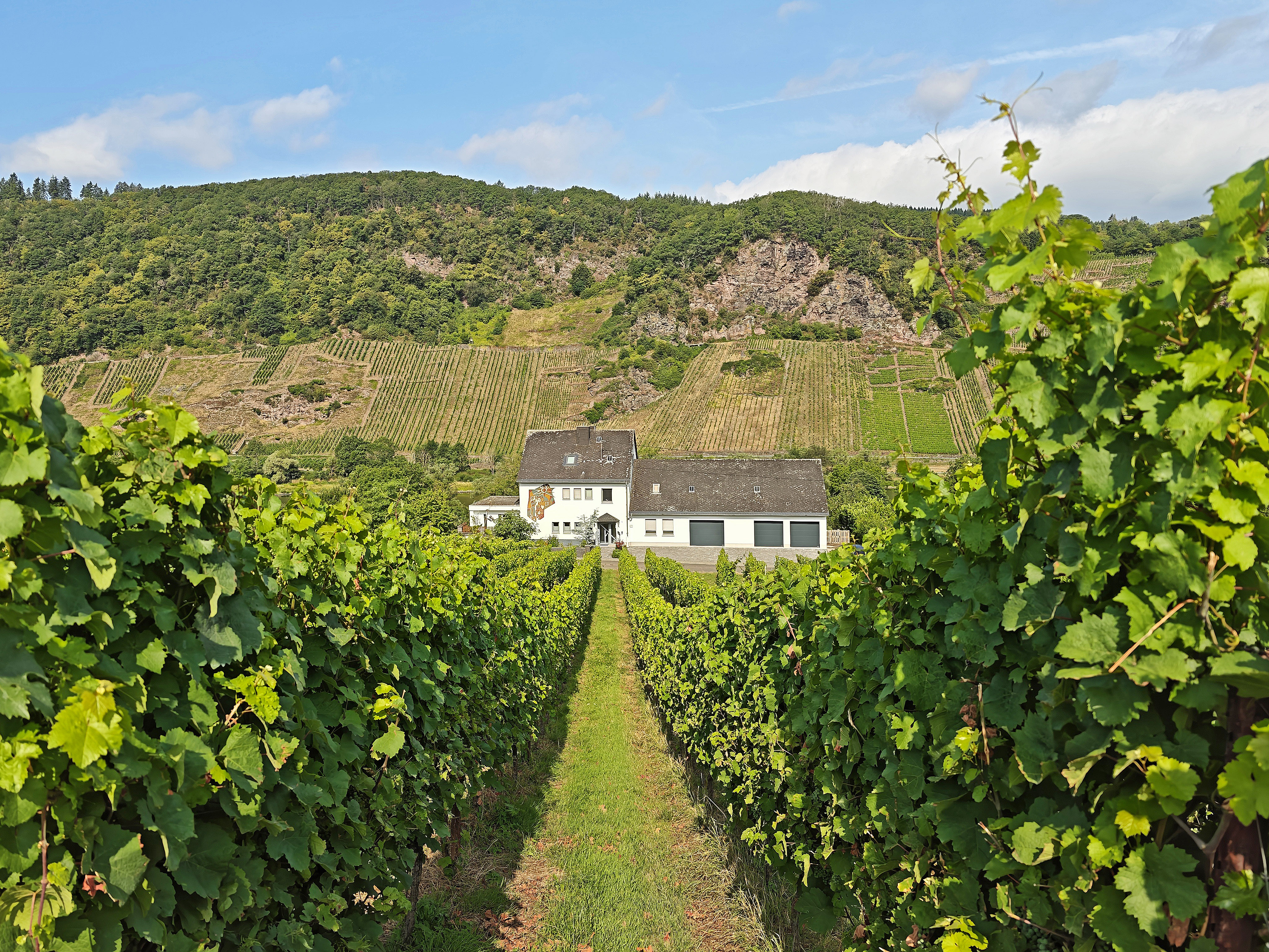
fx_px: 843
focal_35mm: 23
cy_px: 476
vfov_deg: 58.9
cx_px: 634
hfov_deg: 73.9
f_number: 1.67
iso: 50
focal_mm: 8.71
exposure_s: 1/4947
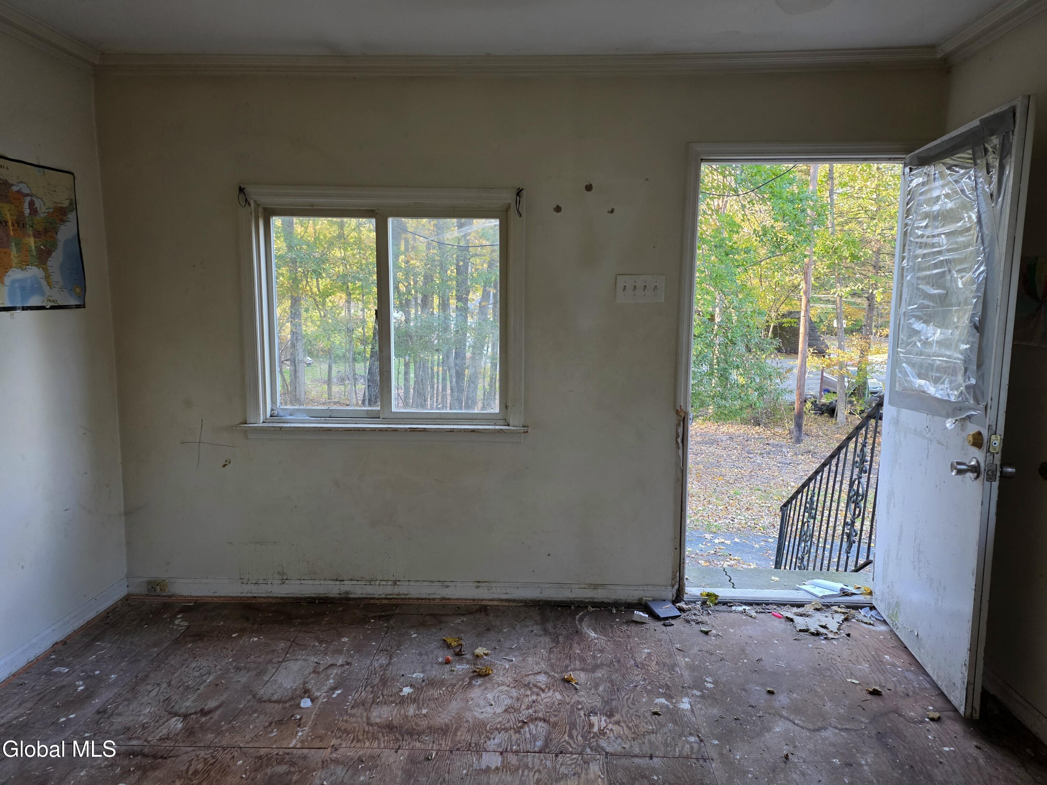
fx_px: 696
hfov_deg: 73.9
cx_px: 524
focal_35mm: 23
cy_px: 392
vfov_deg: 58.9
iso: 320
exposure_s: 1/120
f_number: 1.7
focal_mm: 6.25
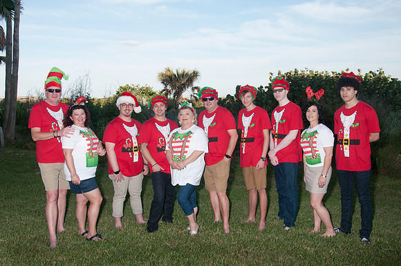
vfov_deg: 39.9
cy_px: 133
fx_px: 367
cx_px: 200
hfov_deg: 57.3
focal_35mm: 33
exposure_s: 1/250
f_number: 7.1
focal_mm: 22
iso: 100
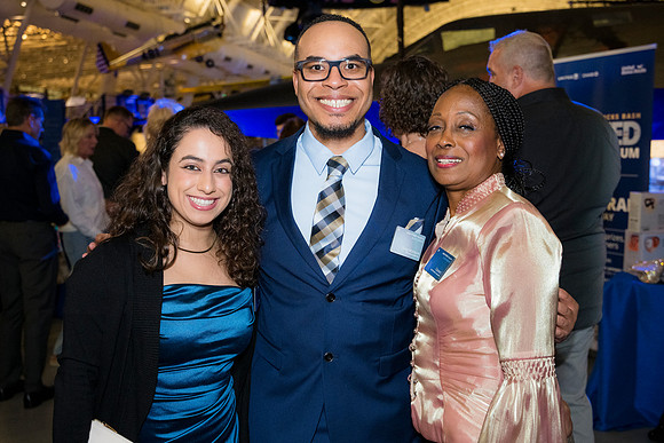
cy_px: 222
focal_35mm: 35
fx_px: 646
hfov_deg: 54.4
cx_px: 332
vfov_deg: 37.9
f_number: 4
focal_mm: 35
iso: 3200
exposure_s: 1/125
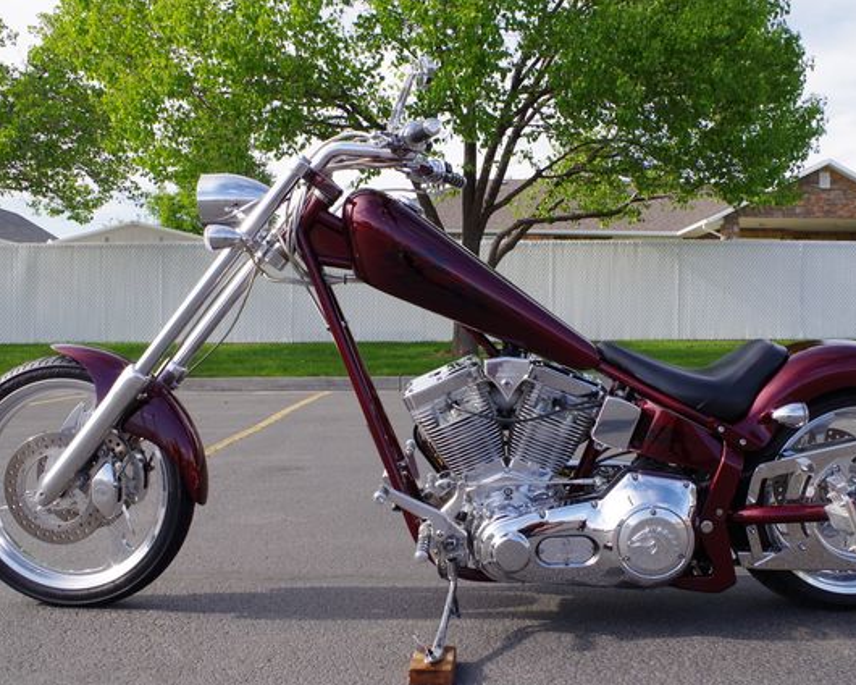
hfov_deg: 52.8
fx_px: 861
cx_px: 462
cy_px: 343
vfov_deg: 43.4
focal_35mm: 34
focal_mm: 20
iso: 200
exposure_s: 1/100
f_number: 11
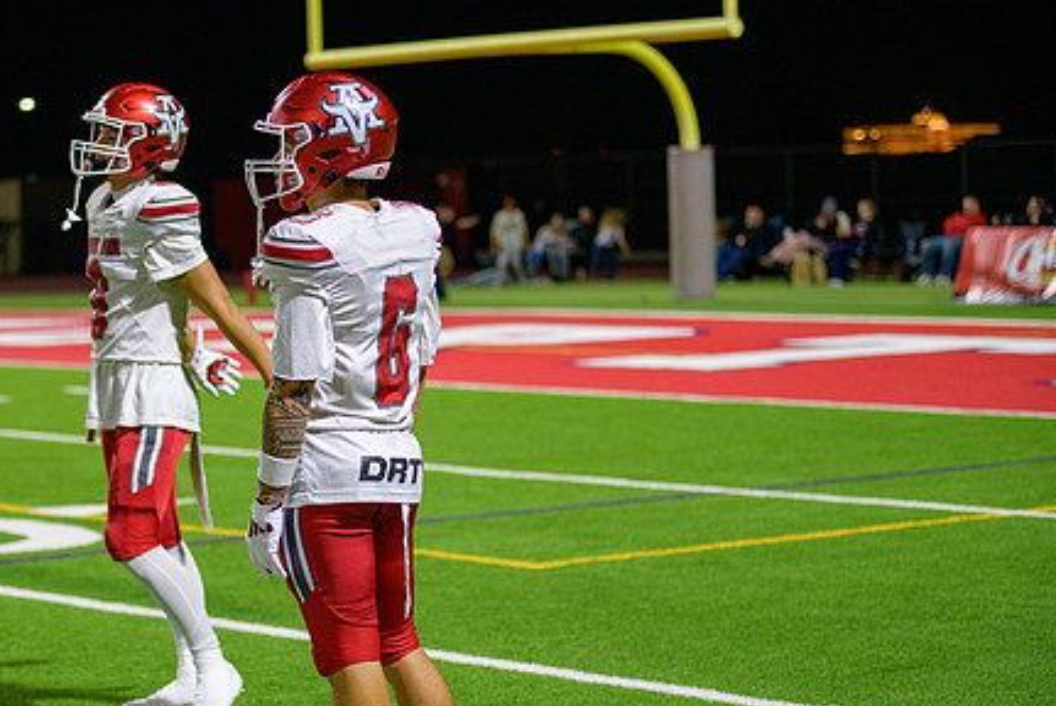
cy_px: 411
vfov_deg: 11.3
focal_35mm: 121
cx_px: 370
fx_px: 3552
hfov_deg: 16.9
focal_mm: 90
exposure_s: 1/320
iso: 2000
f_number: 2.8
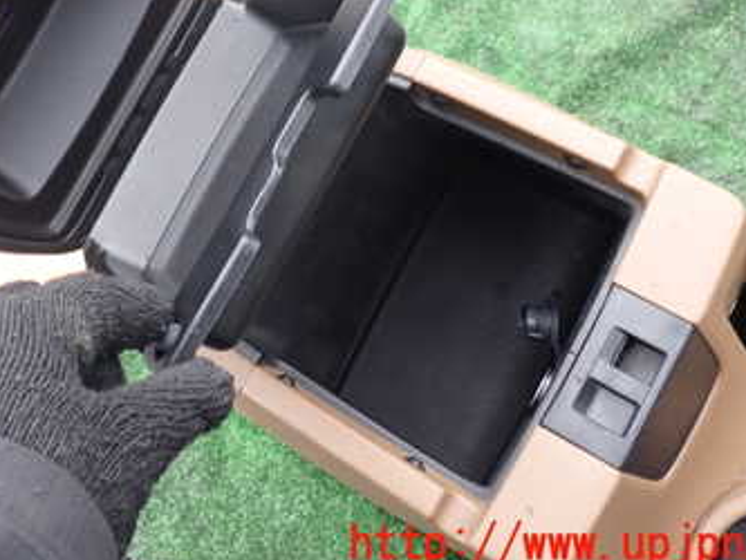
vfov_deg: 26.3
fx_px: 1164
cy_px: 69
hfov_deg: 34.7
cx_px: 184
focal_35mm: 54
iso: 100
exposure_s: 1/60
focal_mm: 5.4
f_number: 2.3
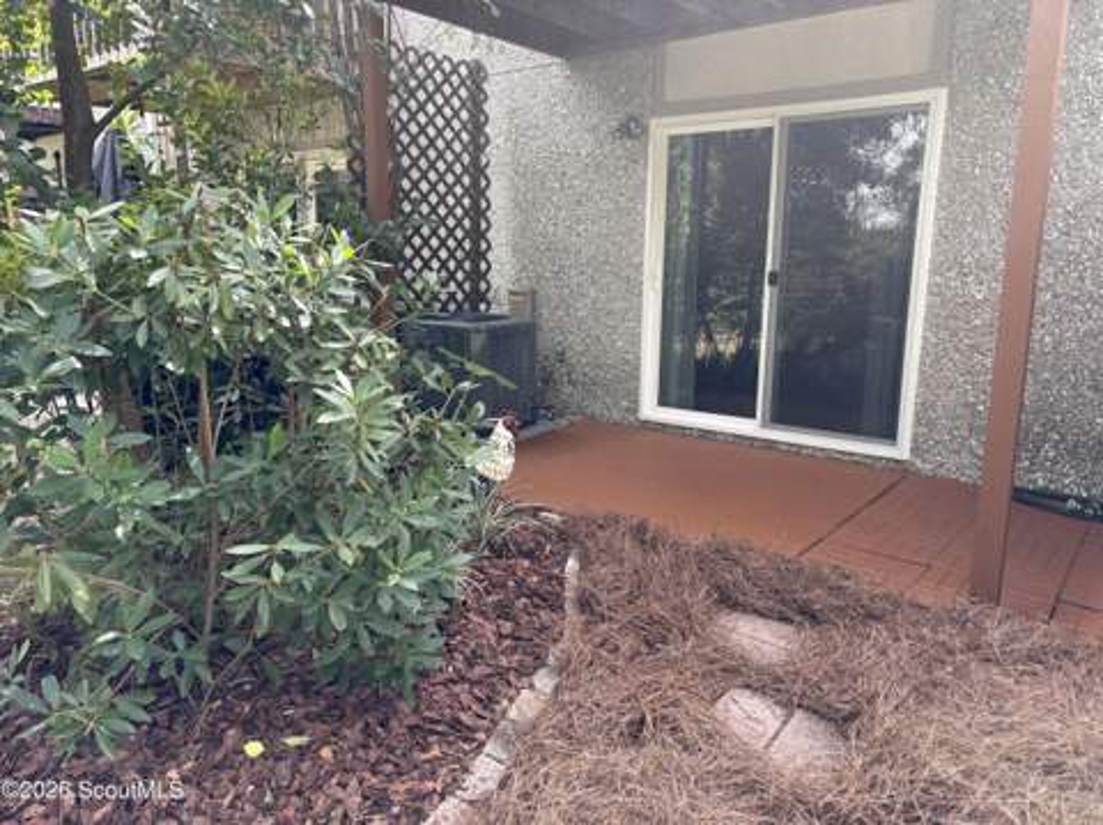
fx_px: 828
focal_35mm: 26
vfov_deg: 53.0
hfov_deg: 67.4
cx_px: 552
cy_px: 412
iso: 40
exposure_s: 1/217
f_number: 1.6
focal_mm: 5.96
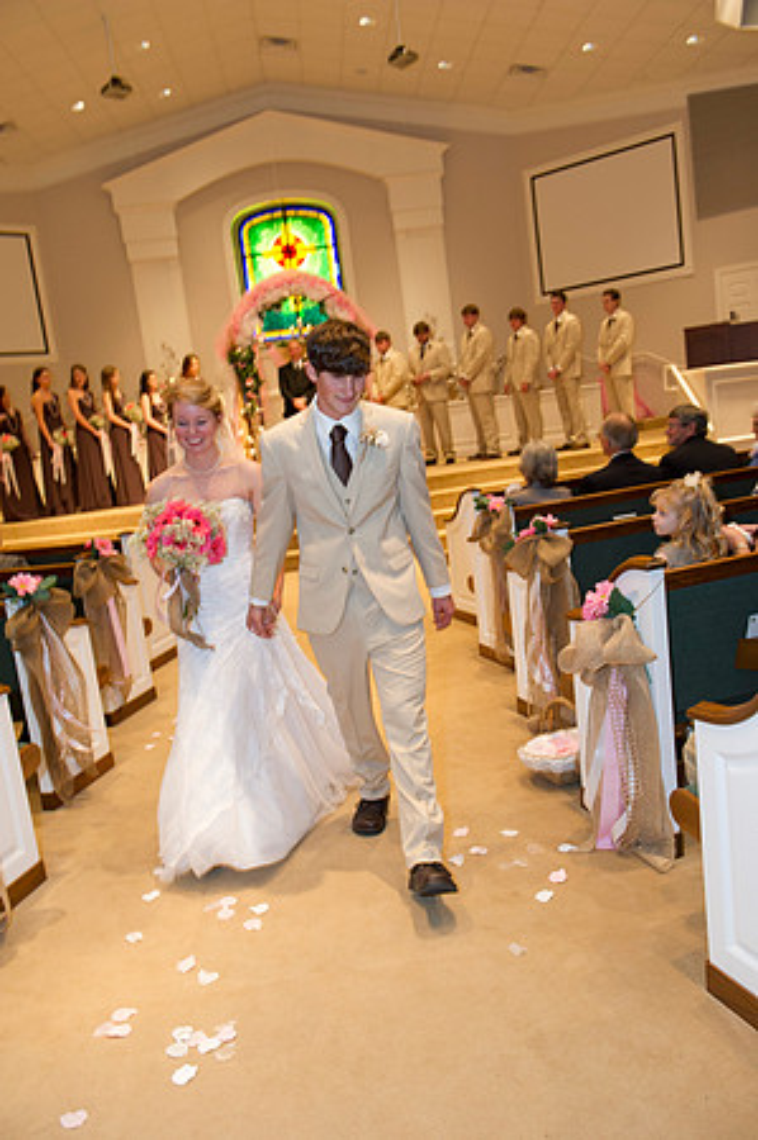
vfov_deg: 60.3
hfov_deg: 42.2
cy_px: 570
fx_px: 981
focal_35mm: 31
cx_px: 379
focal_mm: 31
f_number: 4.5
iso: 1600
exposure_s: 1/125
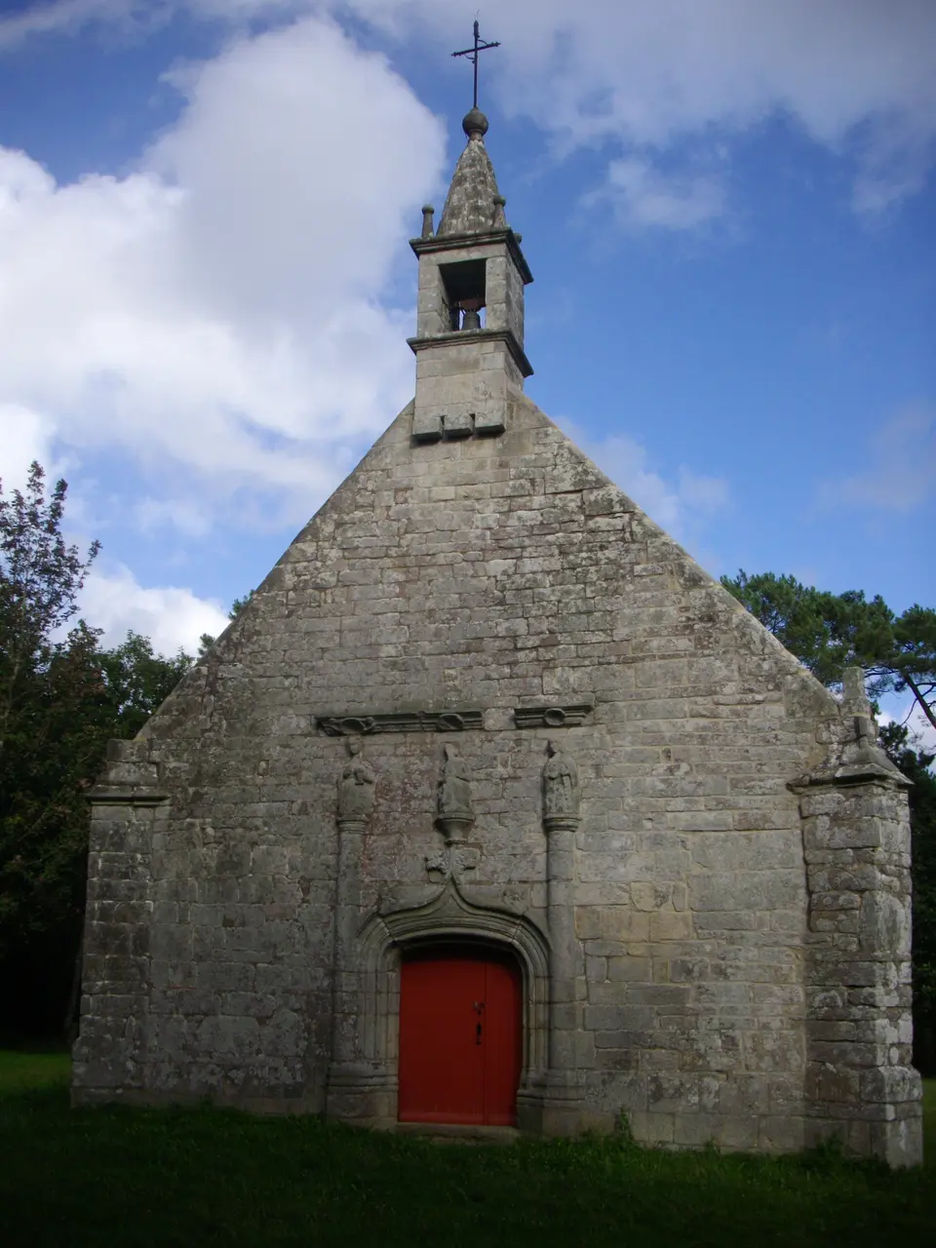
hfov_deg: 38.7
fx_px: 1334
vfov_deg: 50.1
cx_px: 468
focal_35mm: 37
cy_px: 624
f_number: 5.6
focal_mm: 6.2
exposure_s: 1/320
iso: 100
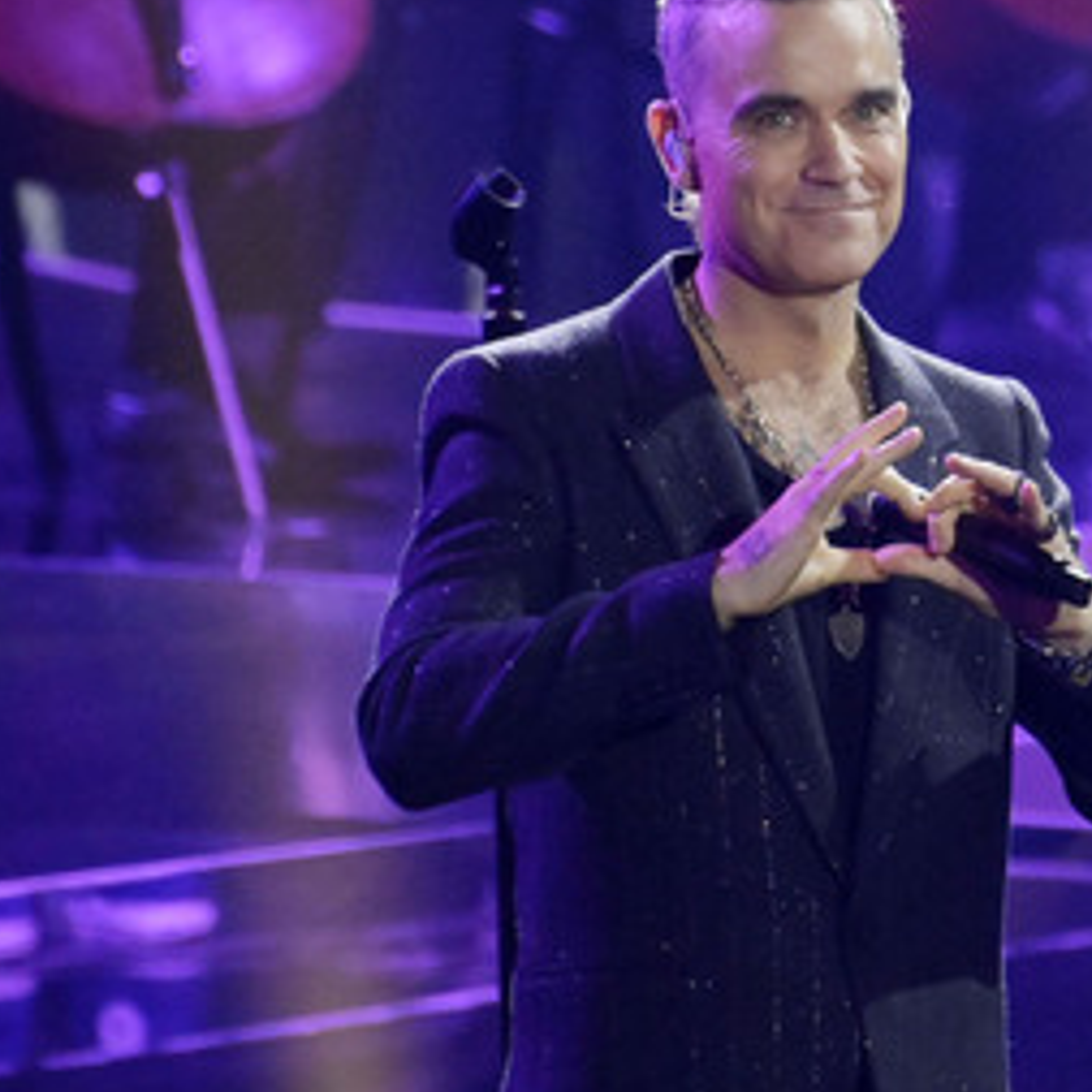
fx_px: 27018
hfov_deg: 2.3
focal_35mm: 757
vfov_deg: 2.3
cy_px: 475
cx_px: 801
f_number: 5.6
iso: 12800
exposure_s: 1/400
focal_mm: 500
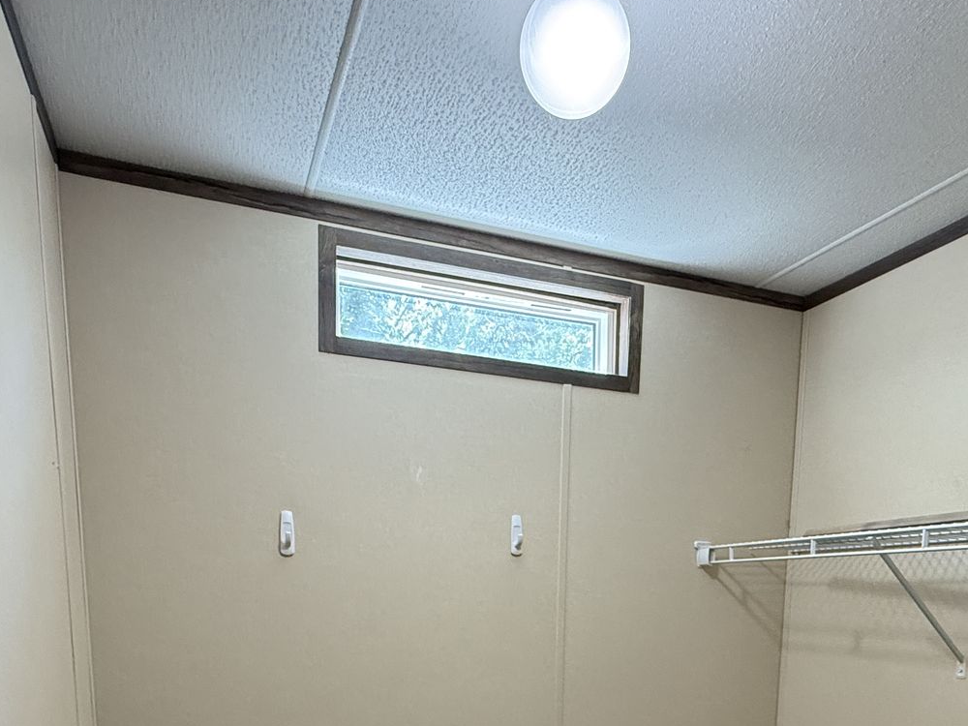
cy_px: 711
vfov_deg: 43.3
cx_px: 512
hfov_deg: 63.4
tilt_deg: -8.8
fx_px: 783
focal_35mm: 28
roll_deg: -1.1
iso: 320
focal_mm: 2.22
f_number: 2.2
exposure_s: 1/99
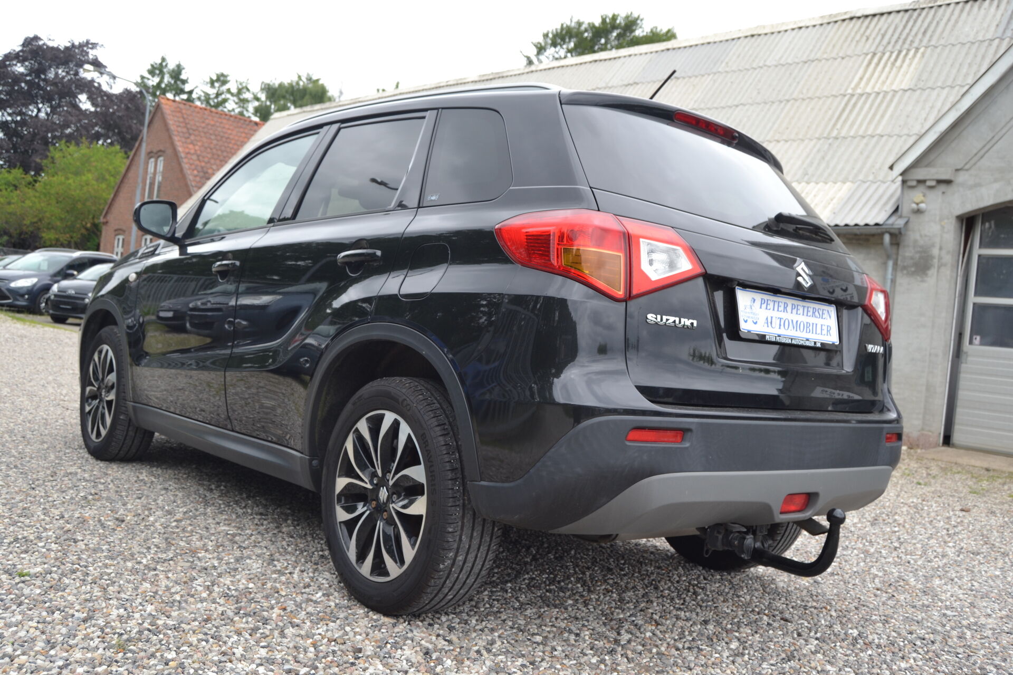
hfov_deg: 57.2
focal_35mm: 33
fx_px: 929
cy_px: 338
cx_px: 506
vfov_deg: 40.0
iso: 100
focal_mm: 22
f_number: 5.6
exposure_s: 1/125
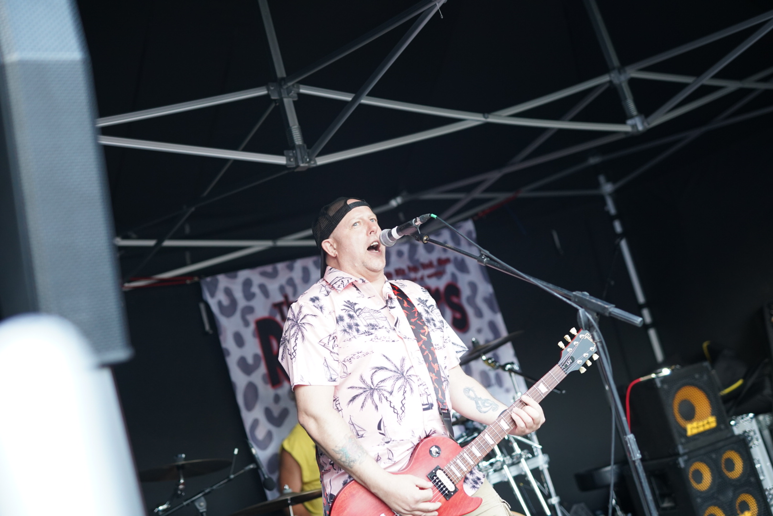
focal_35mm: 50
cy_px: 258
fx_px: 1074
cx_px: 386
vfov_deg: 27.0
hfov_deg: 39.6
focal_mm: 50
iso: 1600
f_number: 2
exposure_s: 1/160
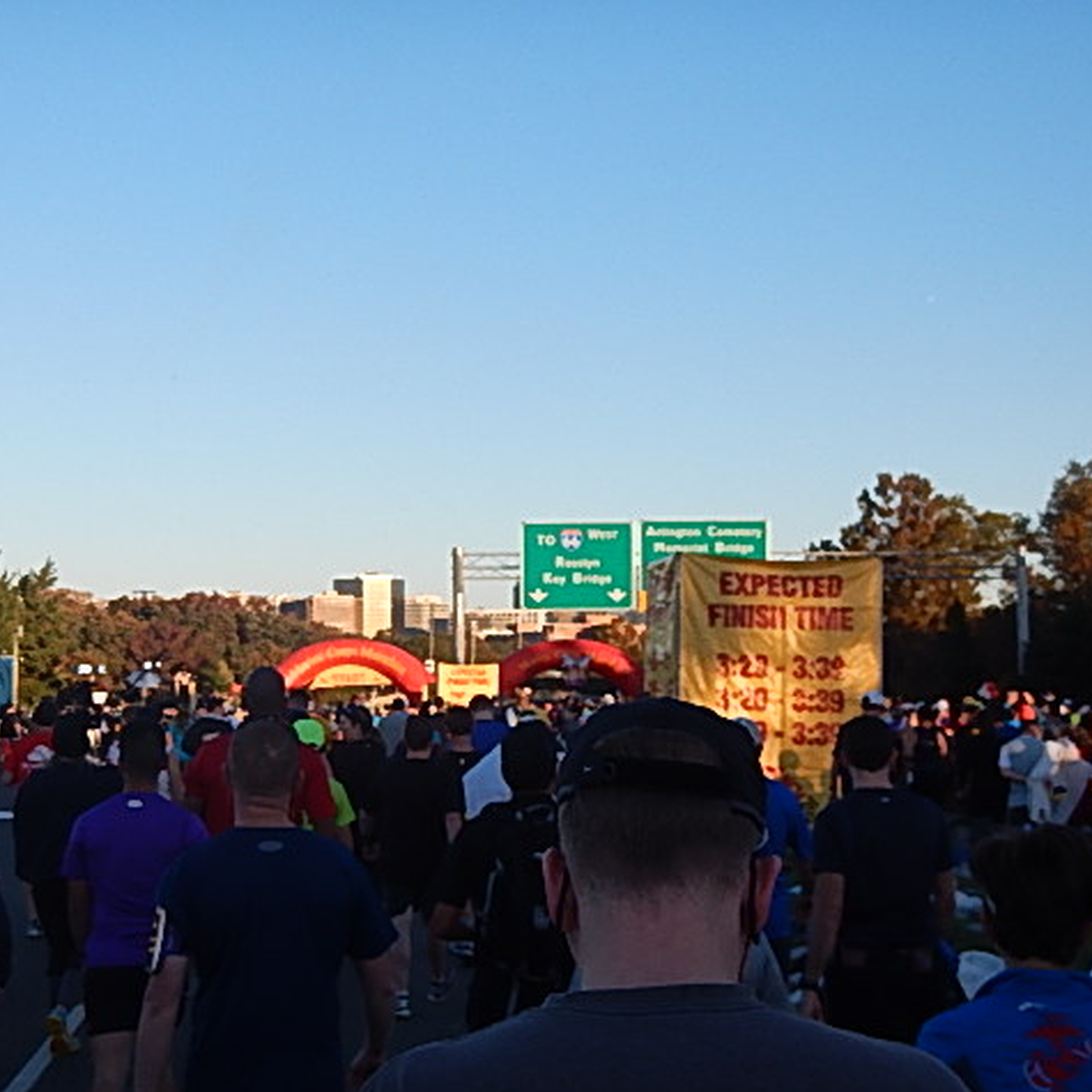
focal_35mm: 56
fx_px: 1999
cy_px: 545
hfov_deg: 30.5
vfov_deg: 30.6
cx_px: 446
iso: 125
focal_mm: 8.4
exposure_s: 1/500
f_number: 4.1
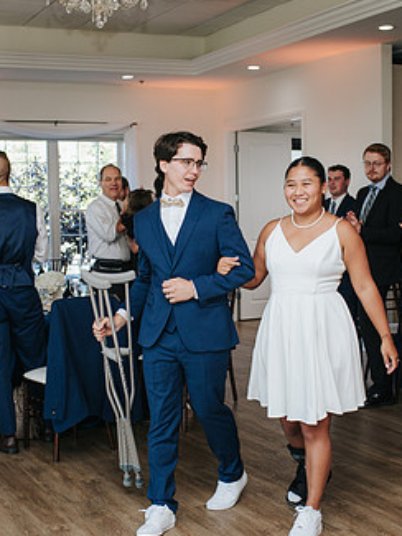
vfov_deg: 32.2
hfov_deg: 24.4
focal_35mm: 60
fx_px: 928
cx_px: 193
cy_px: 285
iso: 640
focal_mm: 35
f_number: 3.2
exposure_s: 1/200
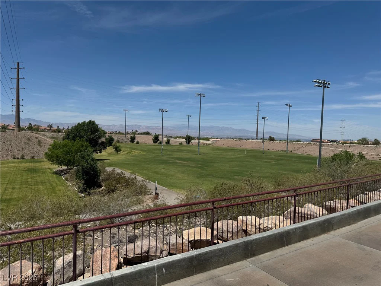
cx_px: 190
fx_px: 264
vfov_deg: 56.8
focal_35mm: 24
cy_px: 143
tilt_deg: -2.6
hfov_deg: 71.6
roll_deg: -1.8
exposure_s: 1/7937
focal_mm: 6.76
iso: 80
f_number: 1.78
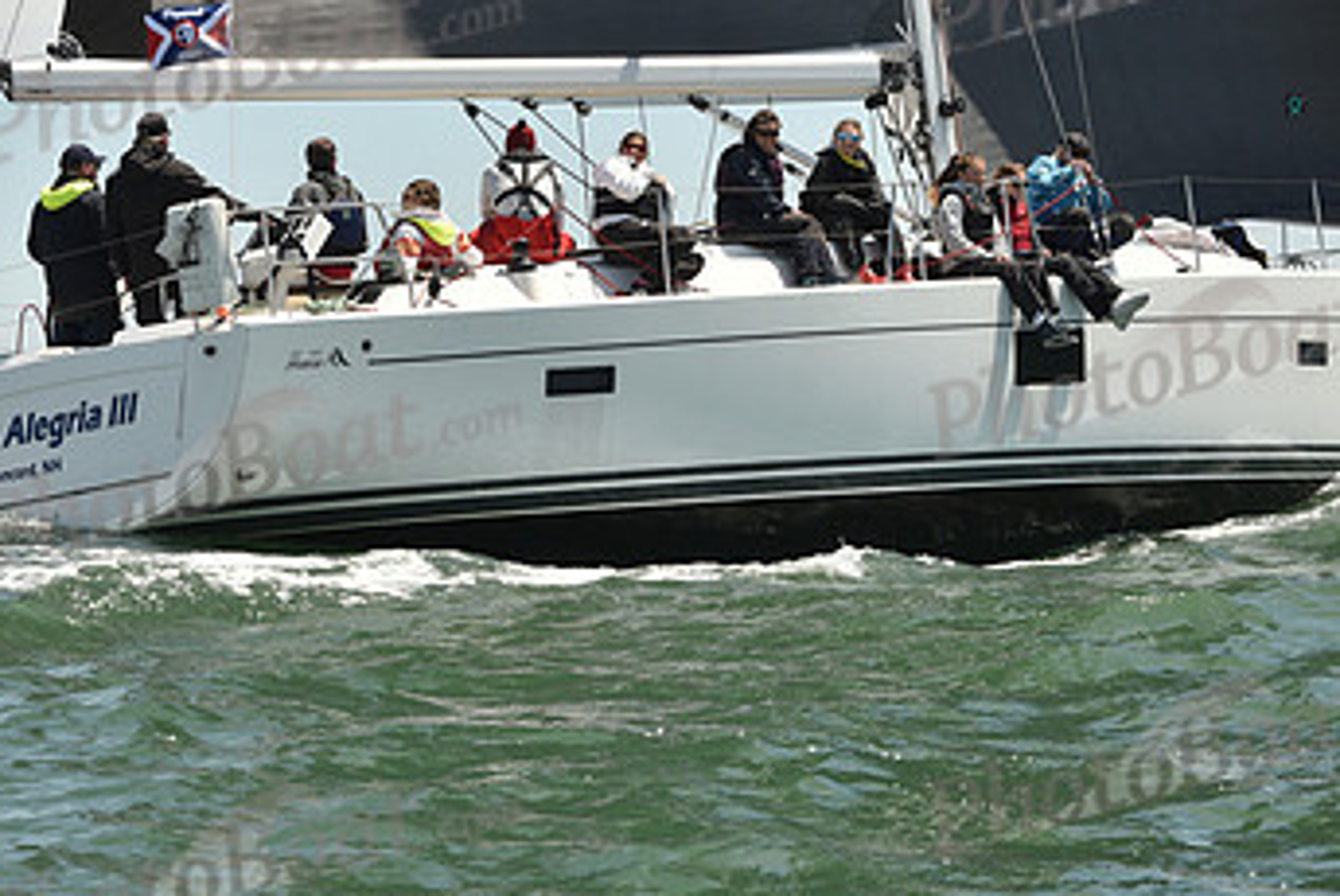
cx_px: 728
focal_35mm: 155
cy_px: 212
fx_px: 5774
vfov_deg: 8.9
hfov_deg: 13.2
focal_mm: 92
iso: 320
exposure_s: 1/800
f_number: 10
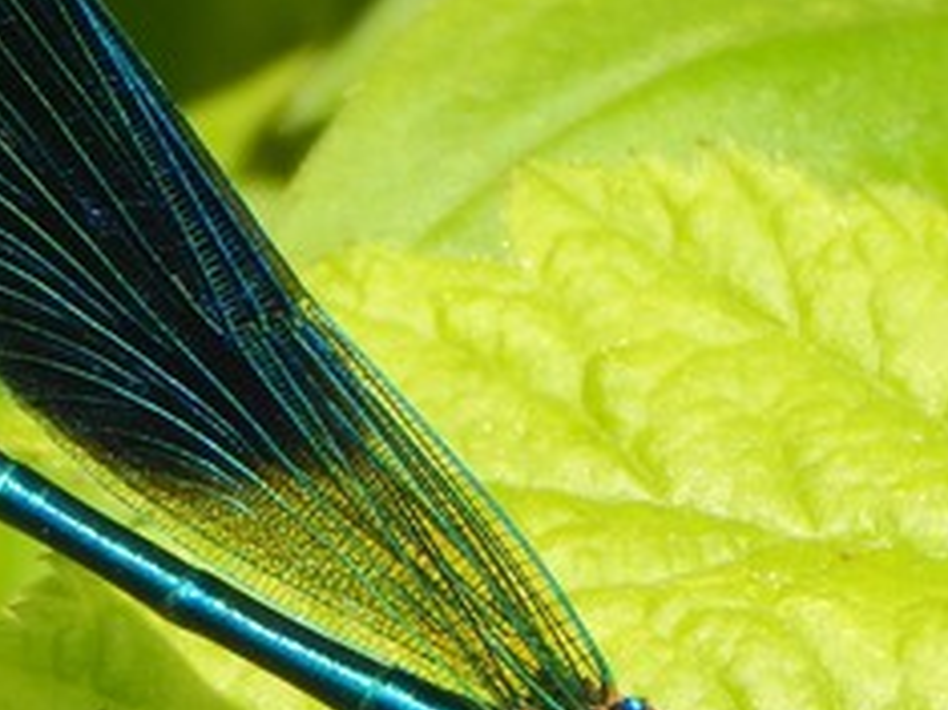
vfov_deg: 1.5
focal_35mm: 1012
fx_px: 27701
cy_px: 565
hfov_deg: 2.0
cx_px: 192
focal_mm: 50.1
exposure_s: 1/400
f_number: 5.7
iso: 125
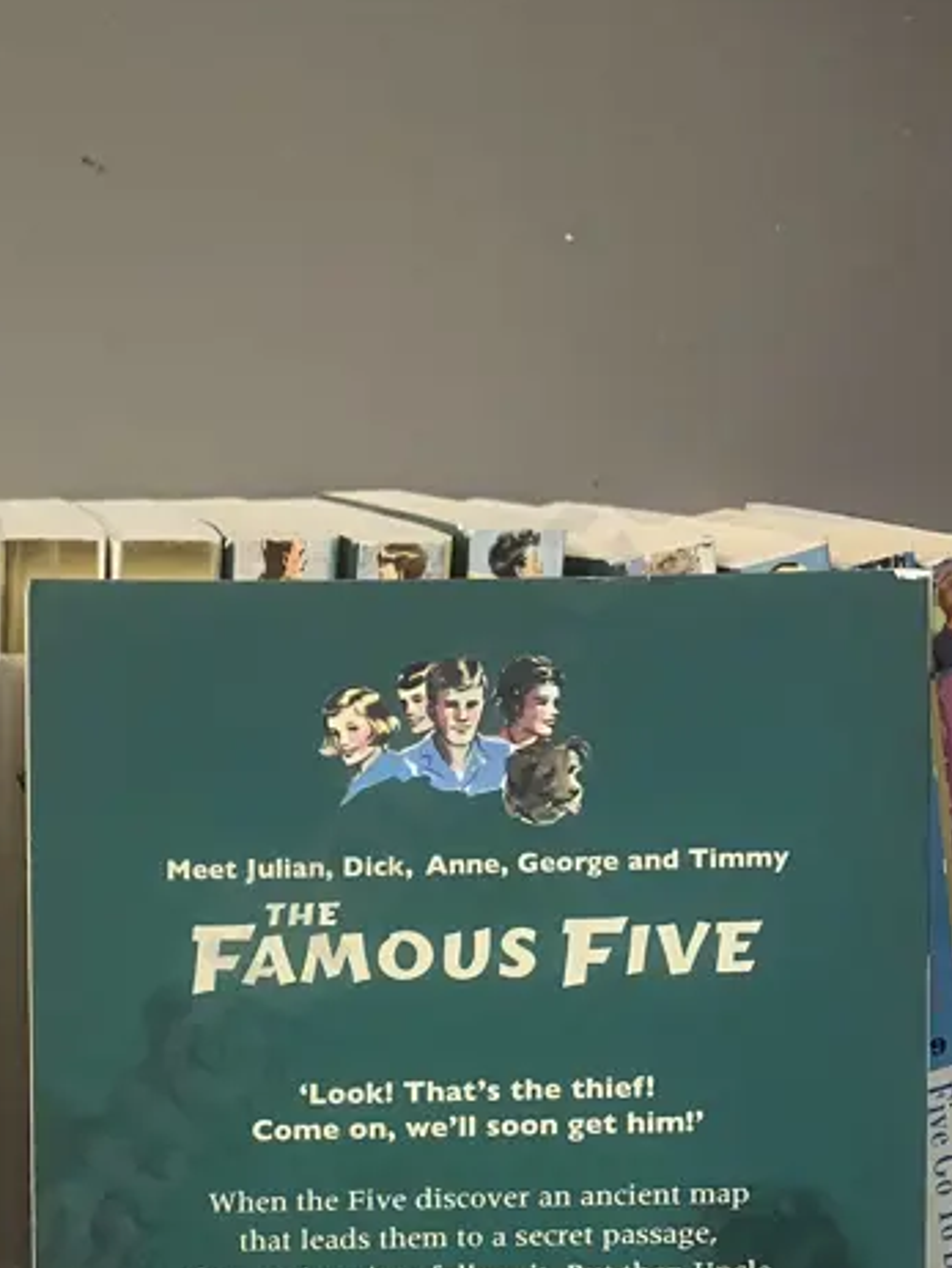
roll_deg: +1.8
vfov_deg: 28.7
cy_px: 1342
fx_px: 2271
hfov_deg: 22.7
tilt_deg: -19.9
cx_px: -5
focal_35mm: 62
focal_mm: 3.99
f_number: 1.8
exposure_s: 1/50
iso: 125
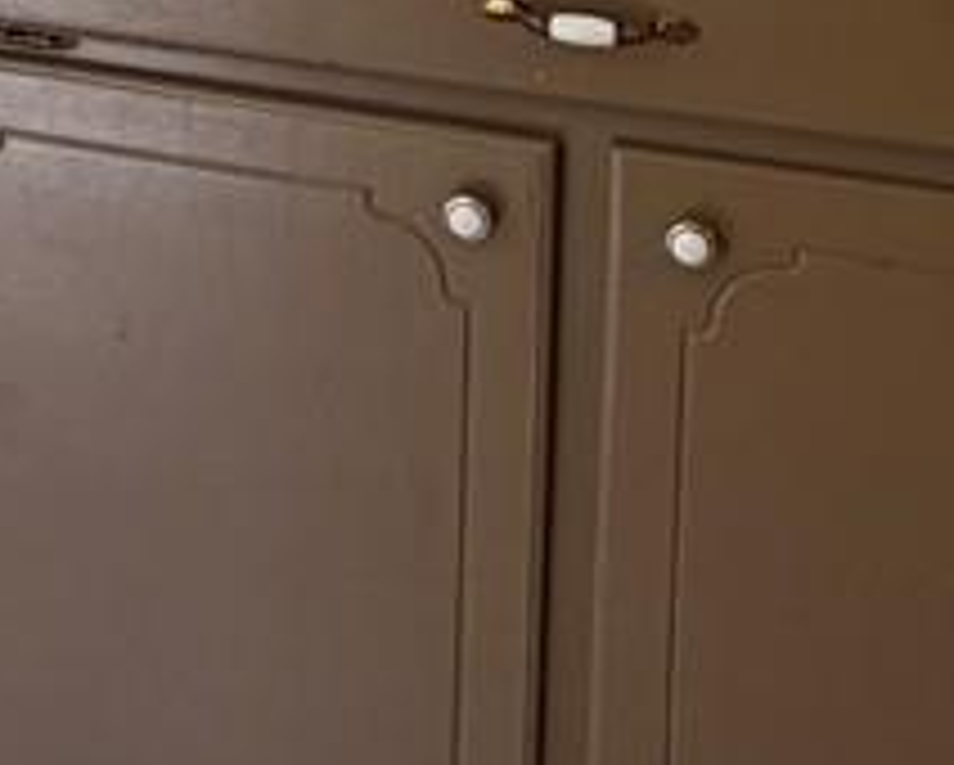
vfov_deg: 12.3
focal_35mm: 113
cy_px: -698
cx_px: -378
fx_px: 3193
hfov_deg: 15.9
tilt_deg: -6.9
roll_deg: +0.2
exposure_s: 1/171
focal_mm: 6.76
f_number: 1.78
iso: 200
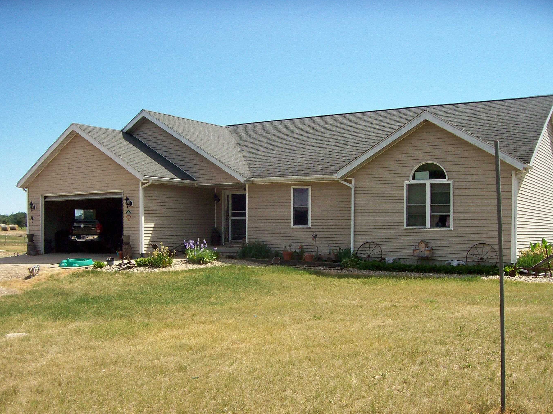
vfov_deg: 37.7
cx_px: 284
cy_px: 210
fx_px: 607
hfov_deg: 49.0
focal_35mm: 38
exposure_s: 1/502
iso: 80
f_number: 4.8
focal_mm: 6
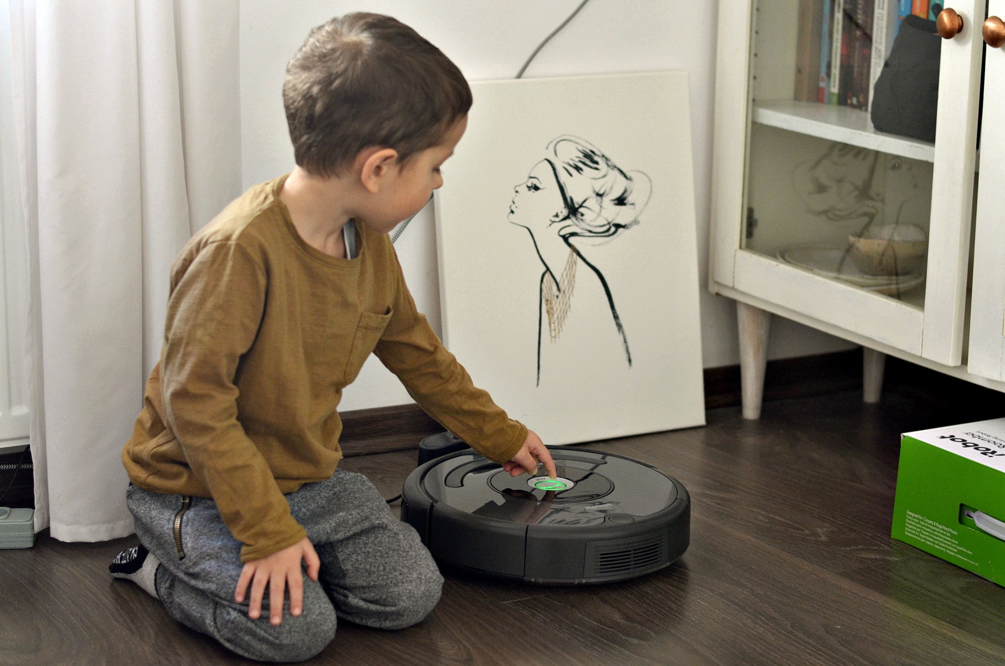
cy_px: 333
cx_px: 502
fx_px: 2090
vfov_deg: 18.1
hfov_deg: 27.0
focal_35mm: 75
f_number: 2.8
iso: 500
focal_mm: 50
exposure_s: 1/125
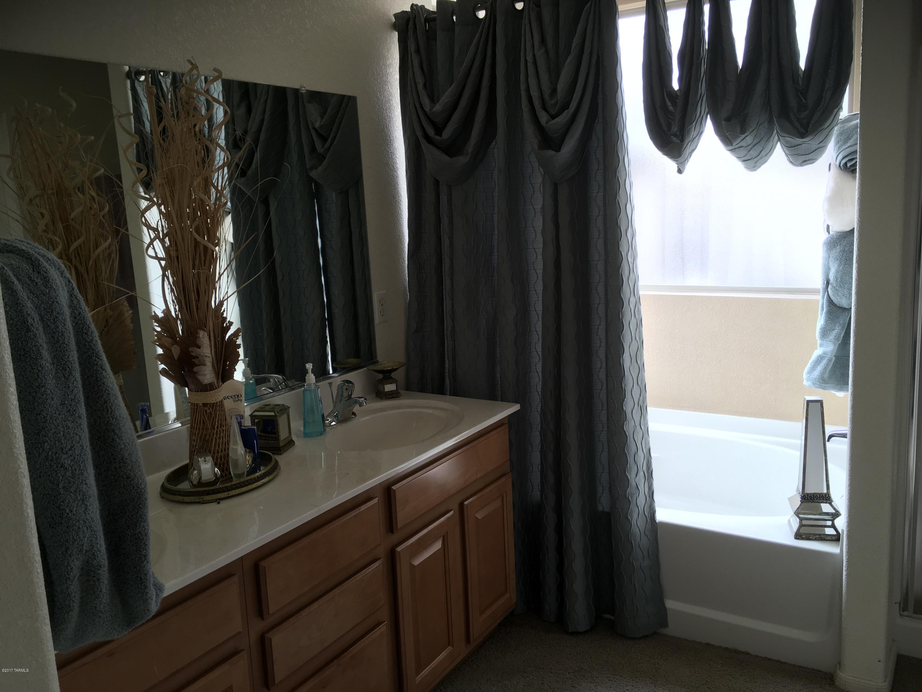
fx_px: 772
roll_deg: +3.5
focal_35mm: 29
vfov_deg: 48.2
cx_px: 461
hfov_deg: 61.7
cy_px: 346
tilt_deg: -8.8
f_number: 2.2
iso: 25
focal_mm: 4.15
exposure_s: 1/40
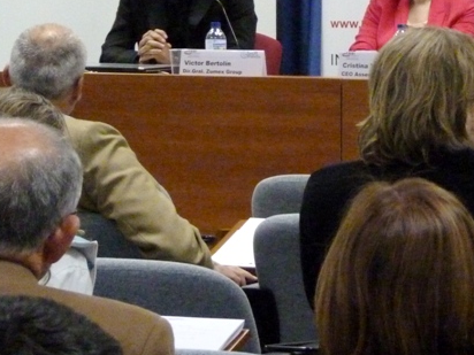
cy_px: 31
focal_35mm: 209
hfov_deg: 9.3
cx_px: 581
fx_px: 2862
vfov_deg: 7.1
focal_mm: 15.1
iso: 800
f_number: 3.4
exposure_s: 1/40
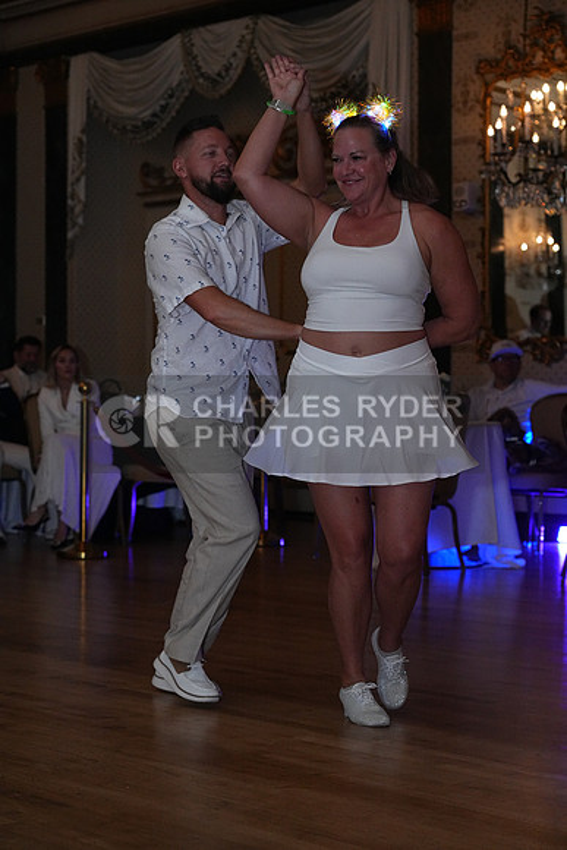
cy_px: 425
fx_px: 1700
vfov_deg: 28.1
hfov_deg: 18.9
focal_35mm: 72
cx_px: 284
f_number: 5
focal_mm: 72
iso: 5000
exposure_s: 1/200
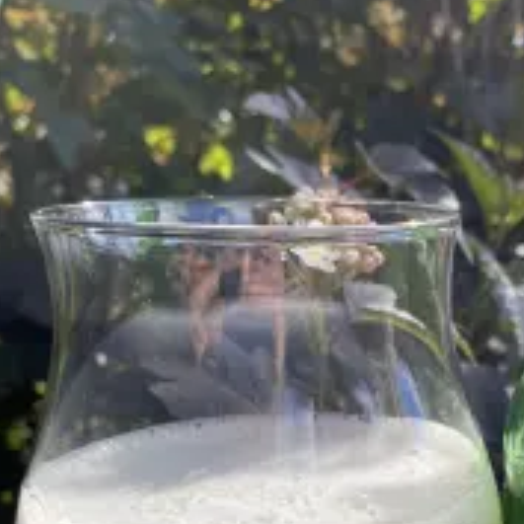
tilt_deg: -20.0
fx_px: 891
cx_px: 409
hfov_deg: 32.0
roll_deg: -0.3
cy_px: 497
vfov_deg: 30.9
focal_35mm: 52
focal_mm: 4.25
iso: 32
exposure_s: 1/557
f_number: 1.8
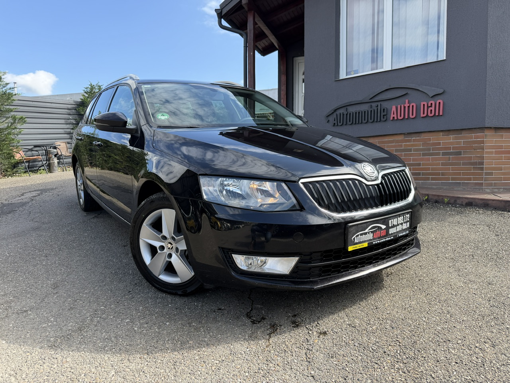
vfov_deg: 56.8
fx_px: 354
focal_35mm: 24
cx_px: 255
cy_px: 192
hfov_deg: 71.6
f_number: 1.78
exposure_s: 1/1618
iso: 100
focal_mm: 6.76
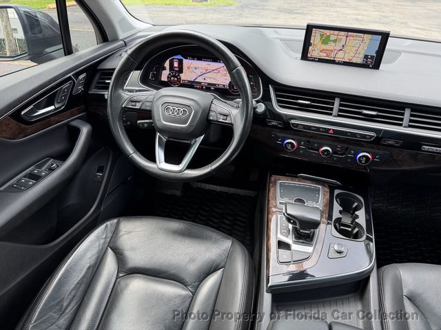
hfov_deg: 71.6
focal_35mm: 24
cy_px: 165
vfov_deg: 56.8
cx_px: 220
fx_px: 306
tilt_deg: -34.5
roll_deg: +0.6
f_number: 1.78
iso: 80
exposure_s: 1/135
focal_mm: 6.76
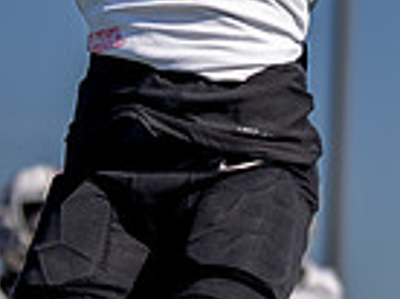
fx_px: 3910
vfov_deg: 4.4
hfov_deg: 5.8
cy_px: -5
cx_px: 372
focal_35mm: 339
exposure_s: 1/5000
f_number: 2.8
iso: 200
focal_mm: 70
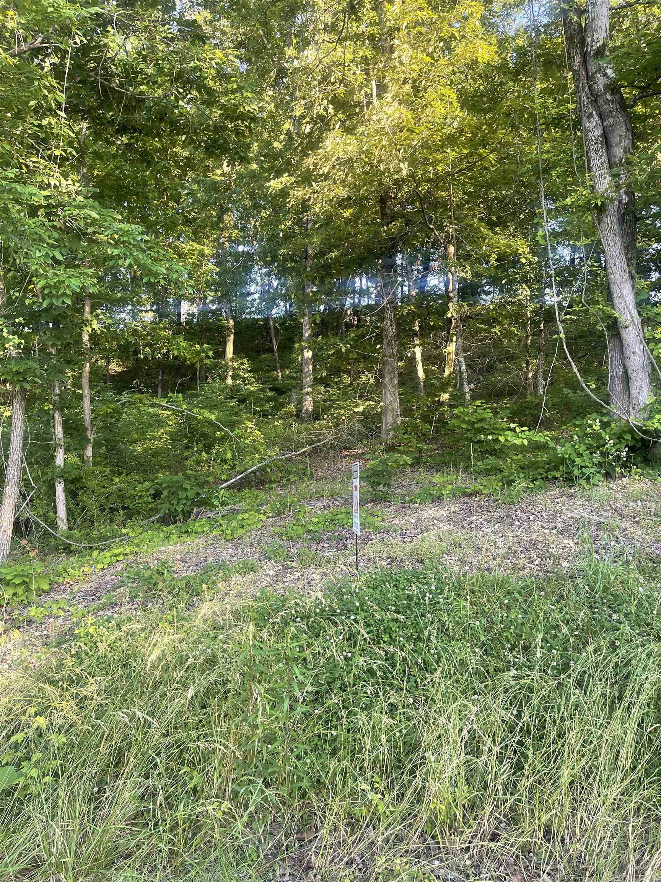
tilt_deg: +5.1
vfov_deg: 69.4
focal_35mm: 25
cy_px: 441
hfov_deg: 54.9
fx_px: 637
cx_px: 330
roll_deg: +0.4
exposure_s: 1/121
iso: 40
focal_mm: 5.1
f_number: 1.6
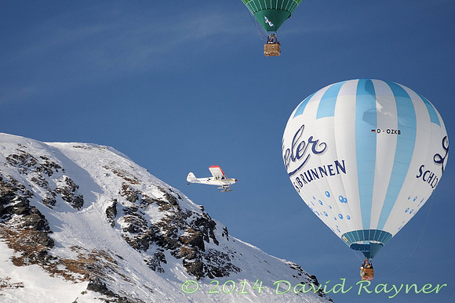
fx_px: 7585
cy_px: 152
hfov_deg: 3.4
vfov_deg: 2.3
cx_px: 228
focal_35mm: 600
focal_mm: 400
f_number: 6.3
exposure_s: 1/2000
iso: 200
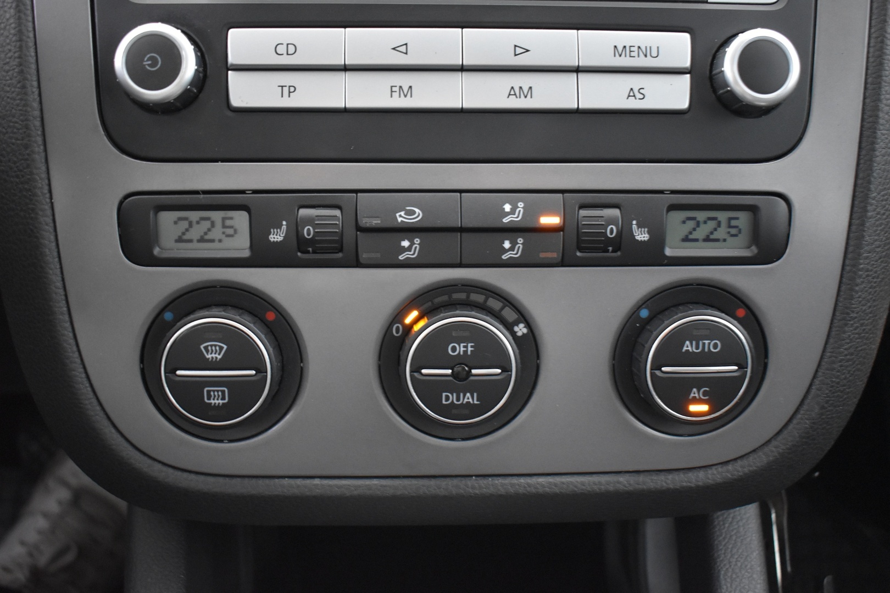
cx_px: 445
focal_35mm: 36
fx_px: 890
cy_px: 296
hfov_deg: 53.1
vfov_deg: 36.9
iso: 3200
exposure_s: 1/8
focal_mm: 24
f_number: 3.8
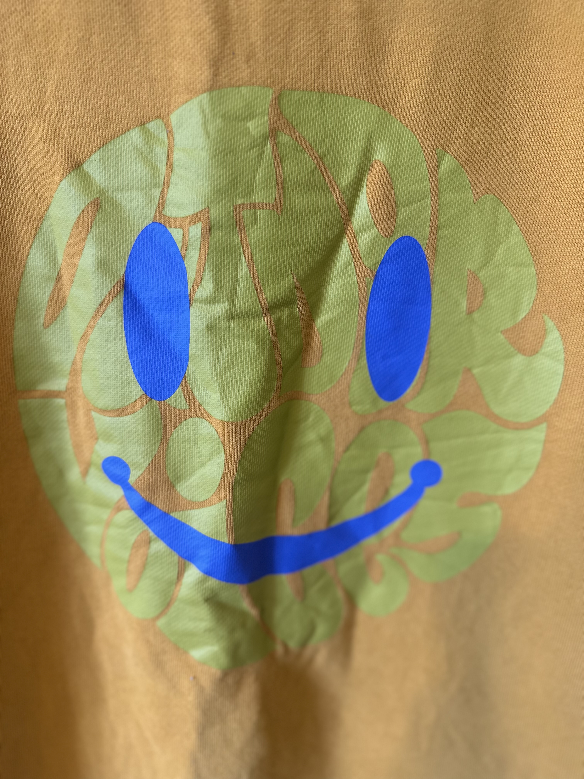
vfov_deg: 71.6
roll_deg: -1.7
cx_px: 292
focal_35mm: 24
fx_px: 540
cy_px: 390
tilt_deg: -13.2
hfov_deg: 56.8
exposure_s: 1/60
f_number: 1.78
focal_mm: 6.86
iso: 160
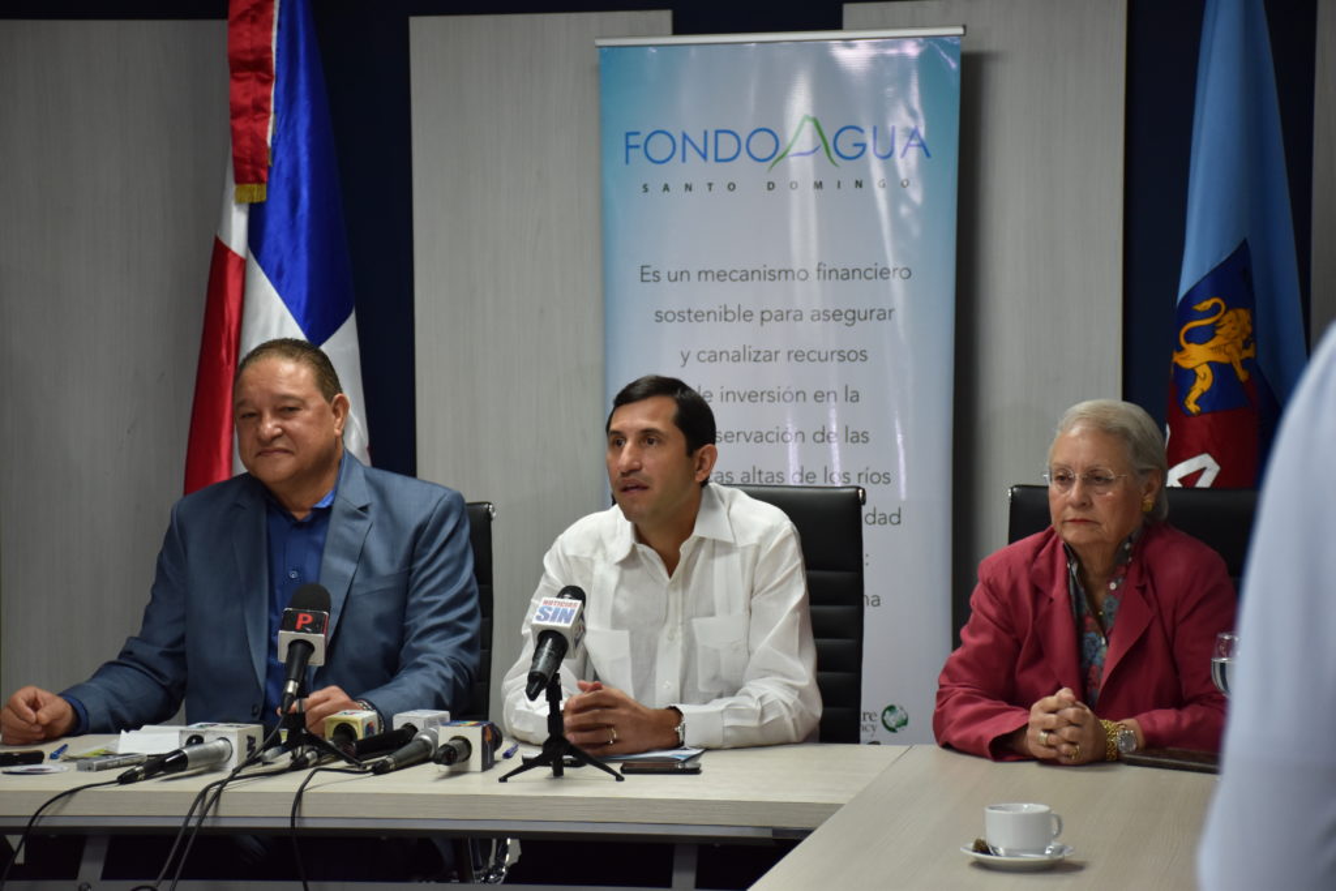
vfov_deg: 15.2
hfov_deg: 22.6
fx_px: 3340
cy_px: 446
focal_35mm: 90
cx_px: 668
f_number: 5
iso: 640
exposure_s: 1/60
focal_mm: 60
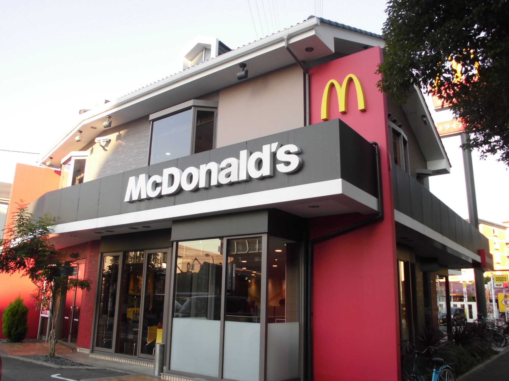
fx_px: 426
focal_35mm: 29
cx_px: 254
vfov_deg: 48.2
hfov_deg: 61.7
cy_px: 190
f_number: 3.7
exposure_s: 1/100
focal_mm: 5.3
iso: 100
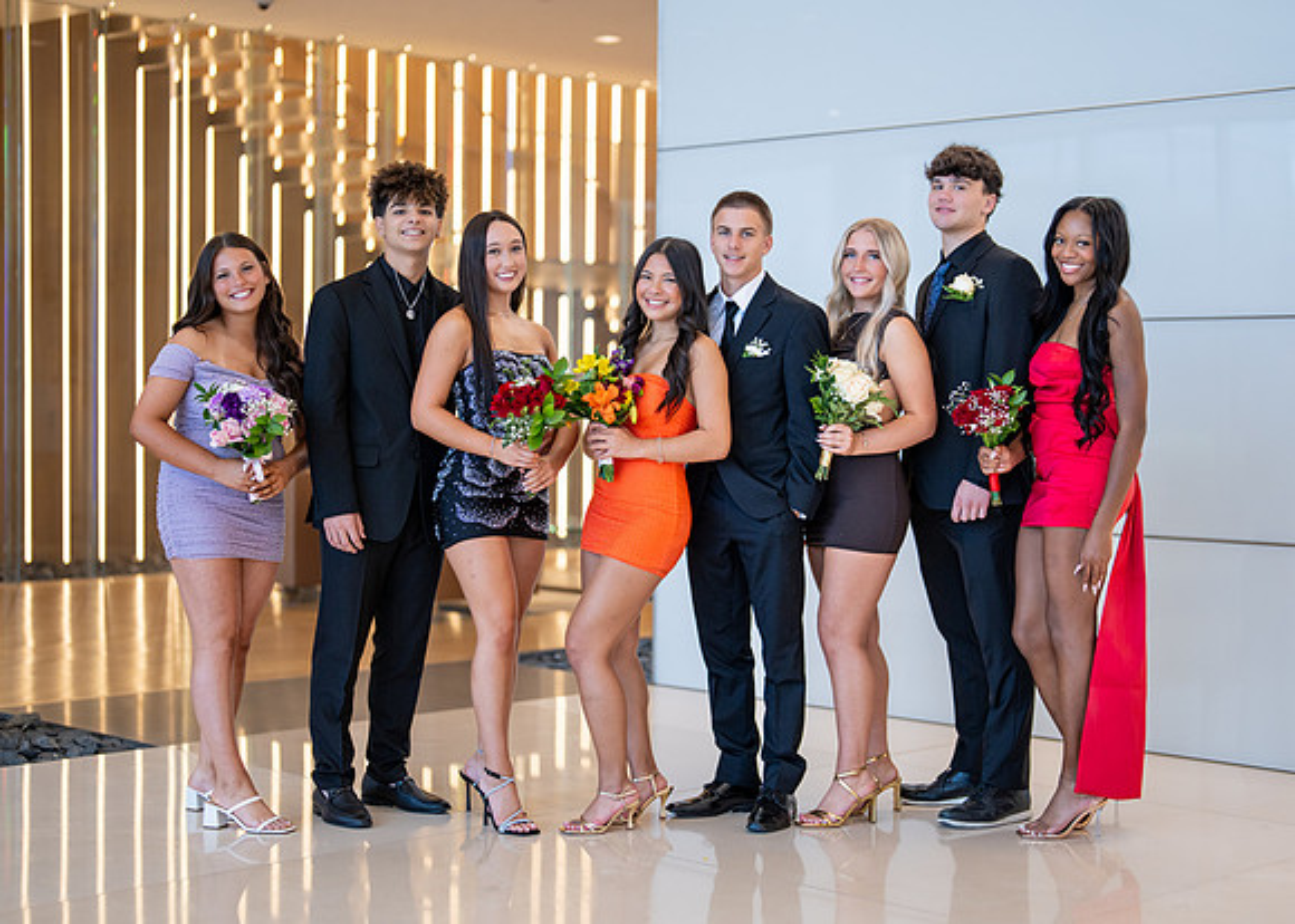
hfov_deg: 32.1
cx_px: 691
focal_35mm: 61
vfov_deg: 23.2
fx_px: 2251
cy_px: 451
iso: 320
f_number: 1.2
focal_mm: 50
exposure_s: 1/1000
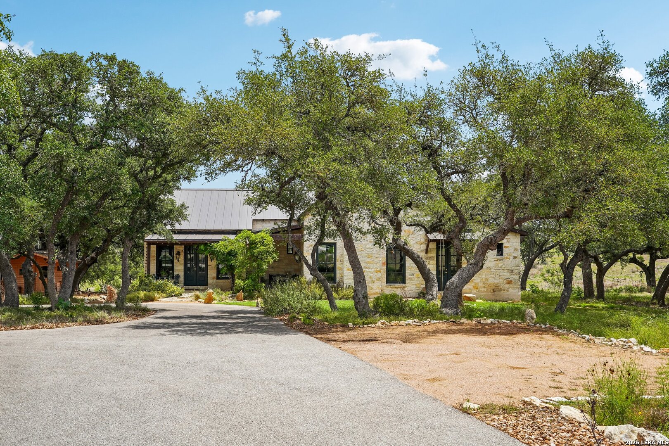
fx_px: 613
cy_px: 223
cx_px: 334
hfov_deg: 57.2
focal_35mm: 33
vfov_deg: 40.0
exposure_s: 1/250
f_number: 8
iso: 100
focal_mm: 33
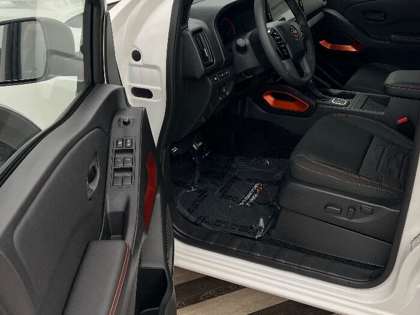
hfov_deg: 48.0
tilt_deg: -22.8
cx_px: 288
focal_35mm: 38
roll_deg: -0.4
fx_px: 461
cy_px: 104
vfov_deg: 37.3
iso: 80
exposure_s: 1/60
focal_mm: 5.7
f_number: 1.5
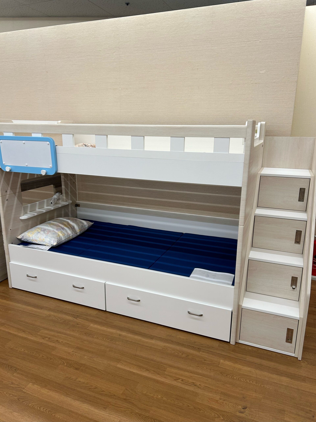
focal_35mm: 26
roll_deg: -0.3
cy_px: 211
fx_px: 316
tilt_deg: -15.2
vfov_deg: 67.3
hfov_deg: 53.1
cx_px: 158
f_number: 1.5
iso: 64
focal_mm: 5.7
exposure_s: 1/121
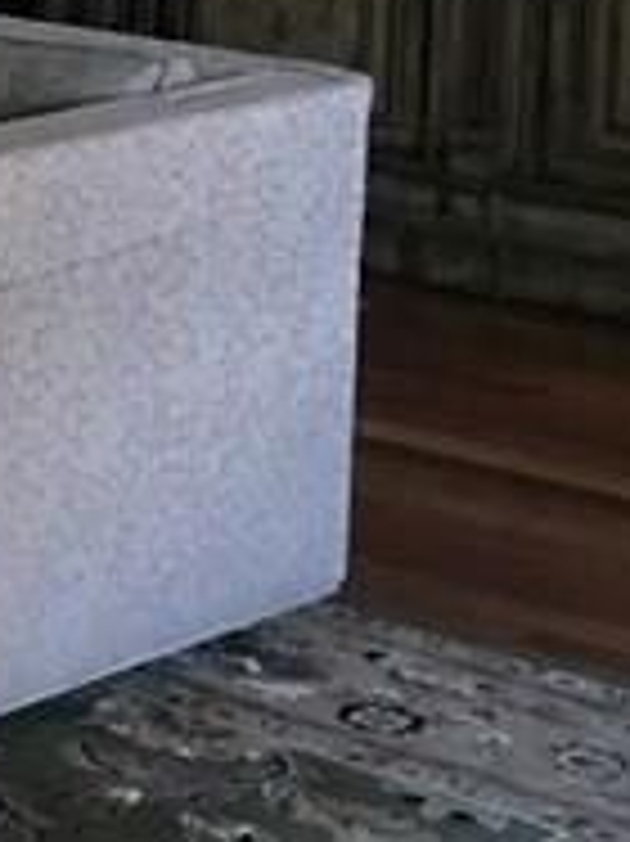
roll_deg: -1.4
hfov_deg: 8.4
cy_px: -284
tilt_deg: -5.1
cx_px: -999
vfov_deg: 12.0
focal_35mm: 159
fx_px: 3863
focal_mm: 4.15
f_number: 2.2
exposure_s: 1/10
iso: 100
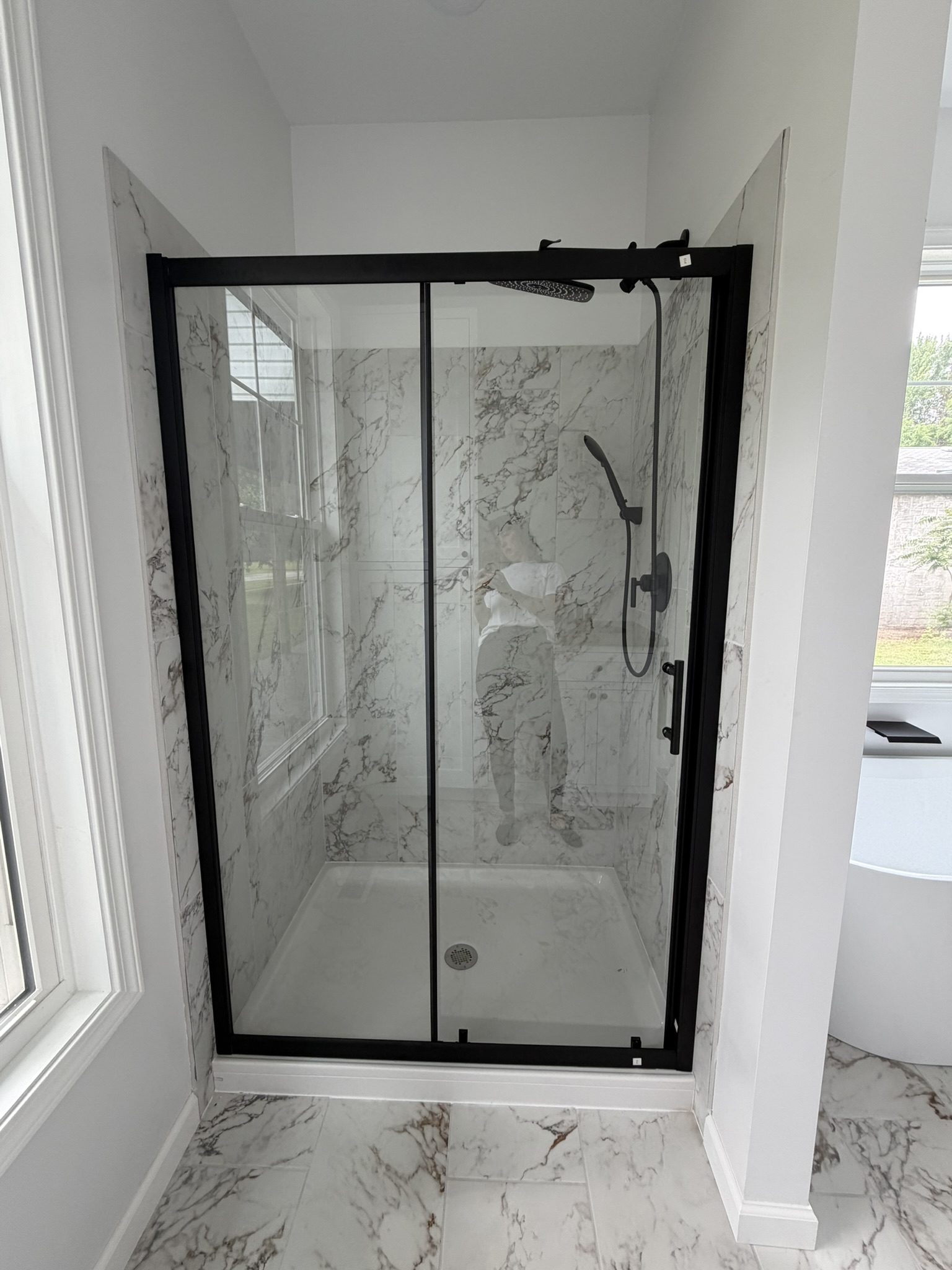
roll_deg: -0.5
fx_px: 513
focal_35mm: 14
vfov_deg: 102.1
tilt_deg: -8.9
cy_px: 635
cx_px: 476
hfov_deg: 85.7
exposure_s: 1/121
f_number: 2.2
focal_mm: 2.22
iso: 100
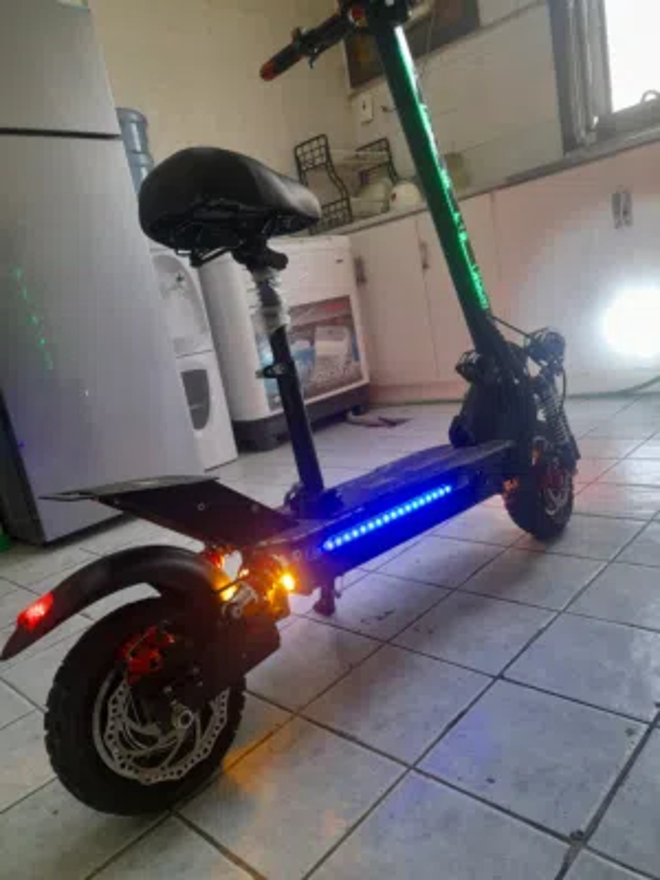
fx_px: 636
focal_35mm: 25
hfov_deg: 54.9
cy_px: 440
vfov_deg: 69.4
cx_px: 330
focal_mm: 4.6
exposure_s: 1/50
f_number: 2
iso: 250
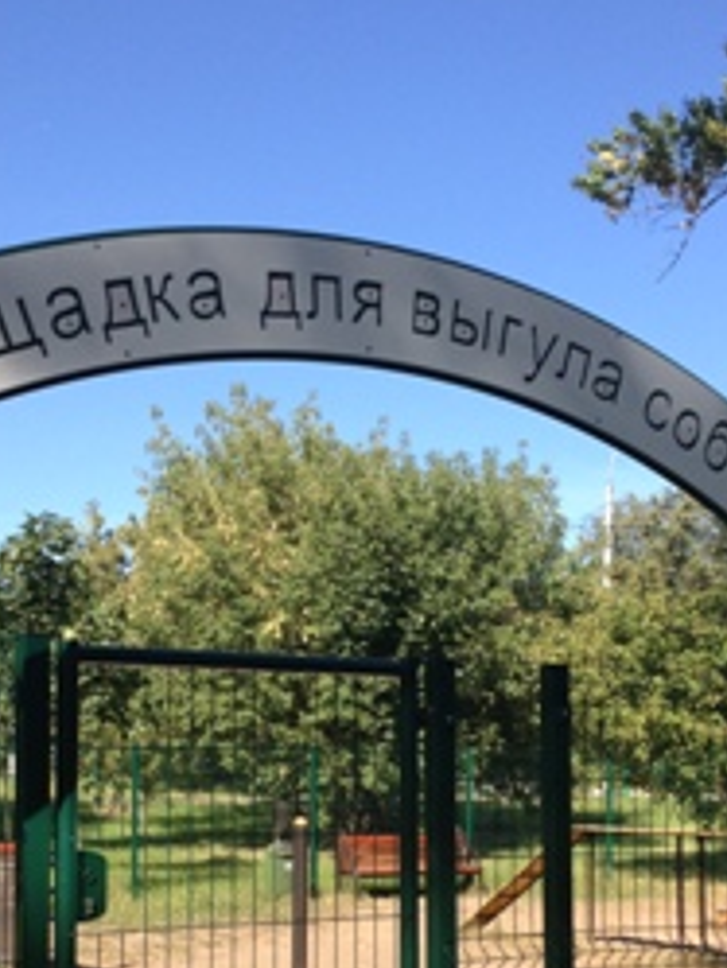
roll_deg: -1.2
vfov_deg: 30.2
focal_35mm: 63
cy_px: 735
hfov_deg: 23.3
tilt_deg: +4.3
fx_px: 1763
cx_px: 350
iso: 50
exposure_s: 1/824
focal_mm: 4.28
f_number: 2.4
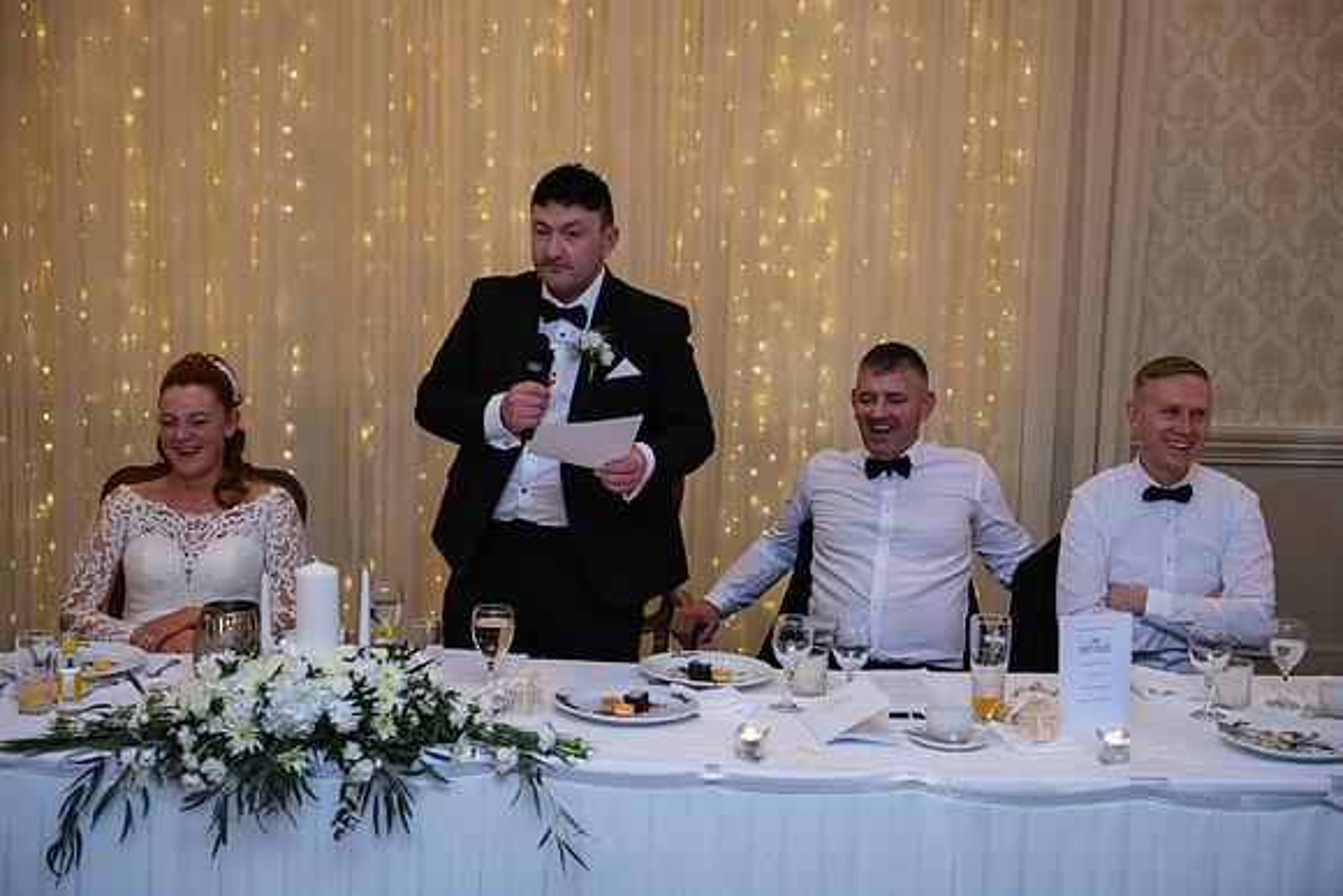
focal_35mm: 56
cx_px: 672
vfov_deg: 24.2
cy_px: 448
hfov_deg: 35.6
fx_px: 2090
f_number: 3.5
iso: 1000
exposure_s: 1/160
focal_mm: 56
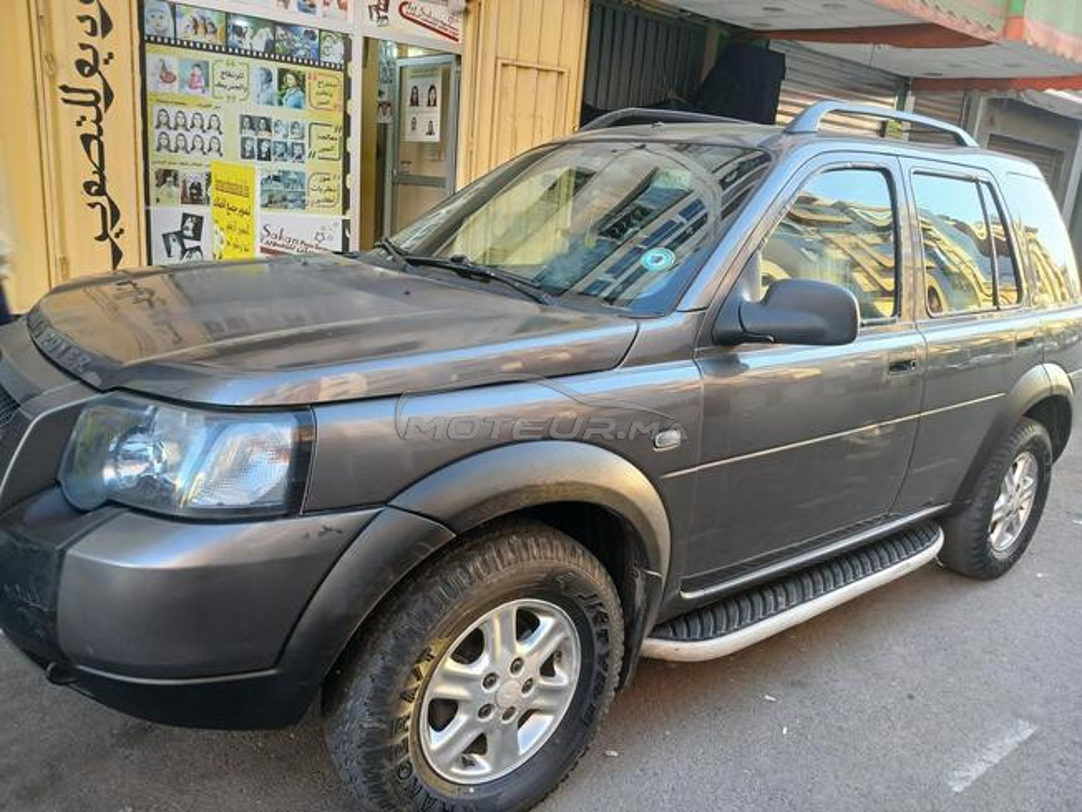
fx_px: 813
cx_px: 541
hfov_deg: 67.3
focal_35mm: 26
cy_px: 406
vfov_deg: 53.1
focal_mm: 3.98
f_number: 1.8
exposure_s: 1/50
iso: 80
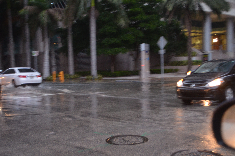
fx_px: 293
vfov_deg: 29.7
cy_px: 78
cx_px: 118
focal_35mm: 45
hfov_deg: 43.7
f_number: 4.5
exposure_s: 1/30
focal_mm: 30
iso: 800
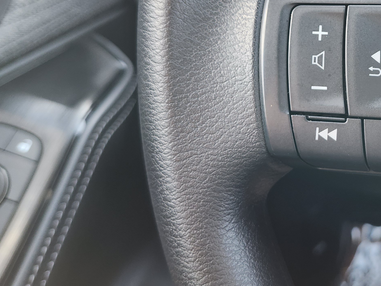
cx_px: 346
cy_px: 61
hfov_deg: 36.4
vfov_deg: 29.1
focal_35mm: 49
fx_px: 539
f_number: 1.8
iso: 200
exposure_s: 1/120
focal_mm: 5.54
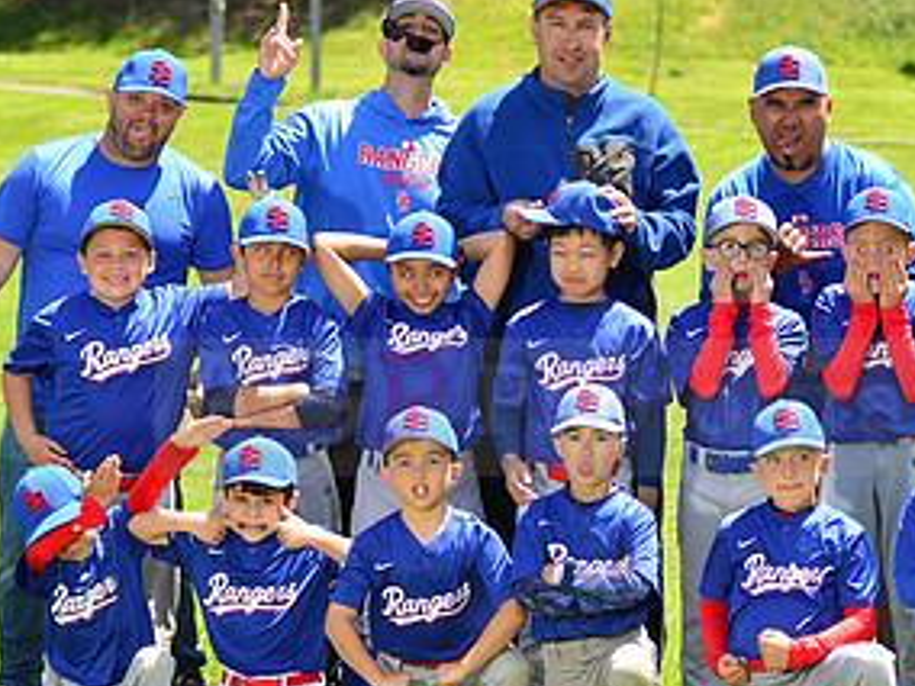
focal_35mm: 157
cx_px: 696
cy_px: 382
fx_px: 4150
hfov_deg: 12.5
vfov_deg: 9.5
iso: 100
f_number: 5
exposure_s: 1/250
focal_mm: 80
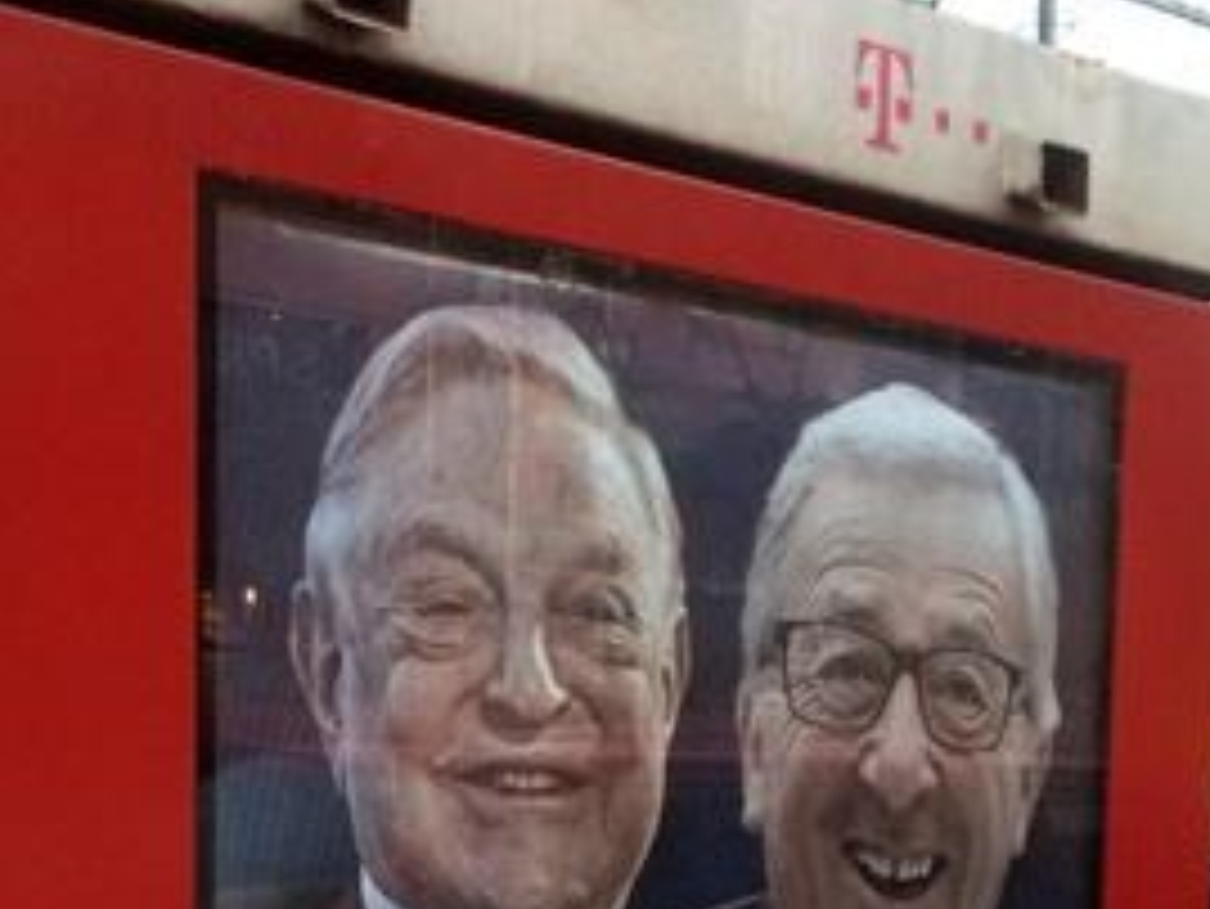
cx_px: 594
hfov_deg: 27.8
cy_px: 1022
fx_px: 2448
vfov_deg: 20.0
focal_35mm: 70
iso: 200
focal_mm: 4.15
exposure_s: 1/33
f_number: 2.2
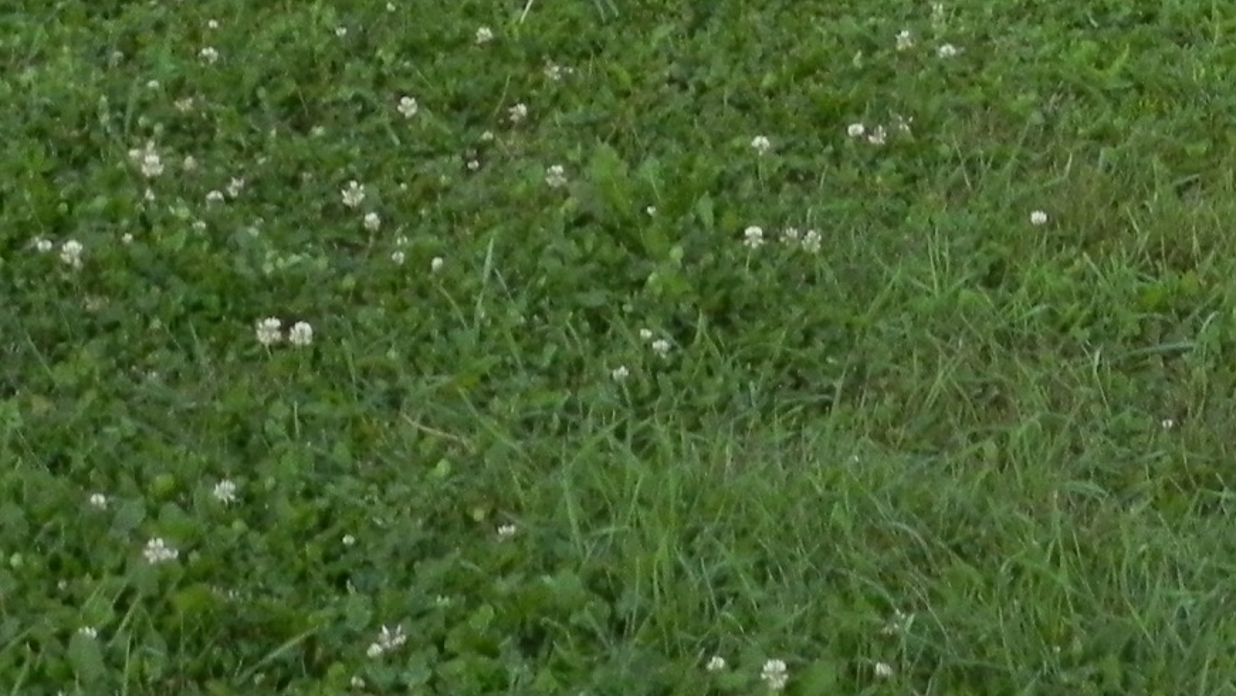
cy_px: -634
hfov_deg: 14.4
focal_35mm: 147
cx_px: 1276
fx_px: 4818
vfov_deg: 7.9
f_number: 3.2
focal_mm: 8.2
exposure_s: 1/15
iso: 400
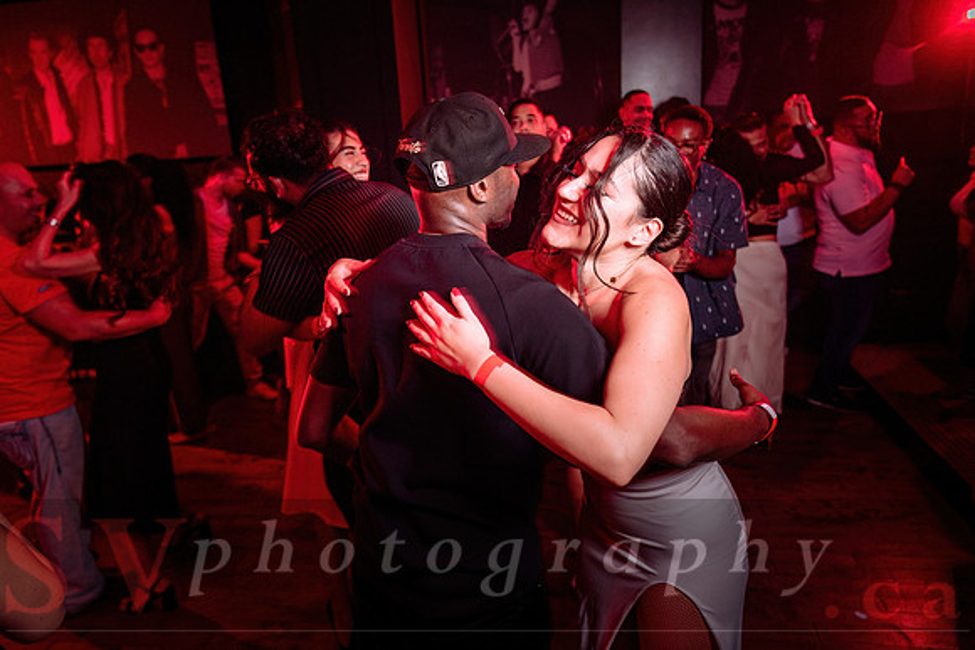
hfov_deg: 69.6
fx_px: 701
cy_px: 299
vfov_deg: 49.7
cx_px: 488
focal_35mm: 26
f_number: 3.2
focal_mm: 24
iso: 800
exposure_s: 1/40
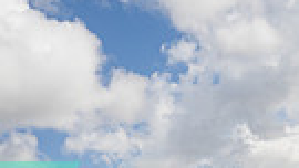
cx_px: 279
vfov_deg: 13.4
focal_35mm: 70
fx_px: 555
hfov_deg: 28.7
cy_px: 387
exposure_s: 1/250
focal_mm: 20
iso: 100
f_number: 8
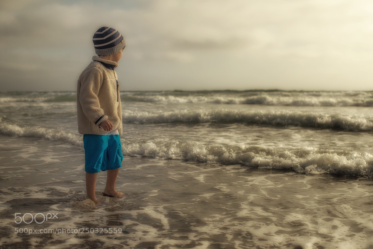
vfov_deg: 27.0
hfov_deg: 39.6
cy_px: 124
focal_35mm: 50
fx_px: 518
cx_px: 186
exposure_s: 1/2000
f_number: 3.5
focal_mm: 50
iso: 50
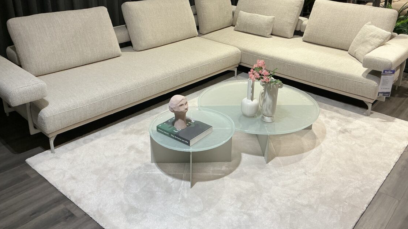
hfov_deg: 58.0
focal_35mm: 34
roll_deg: -1.6
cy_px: 71
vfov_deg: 34.2
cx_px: 217
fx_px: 368
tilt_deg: -22.0
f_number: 1.8
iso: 50
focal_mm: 3
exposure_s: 1/60
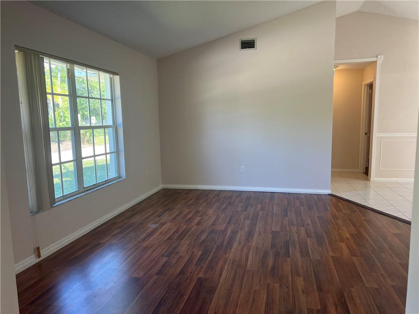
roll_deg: +1.5
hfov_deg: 67.3
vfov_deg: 53.1
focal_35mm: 26
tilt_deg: -8.4
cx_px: 210
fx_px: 315
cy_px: 157
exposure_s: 1/120
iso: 64
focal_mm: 5.7
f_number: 1.5
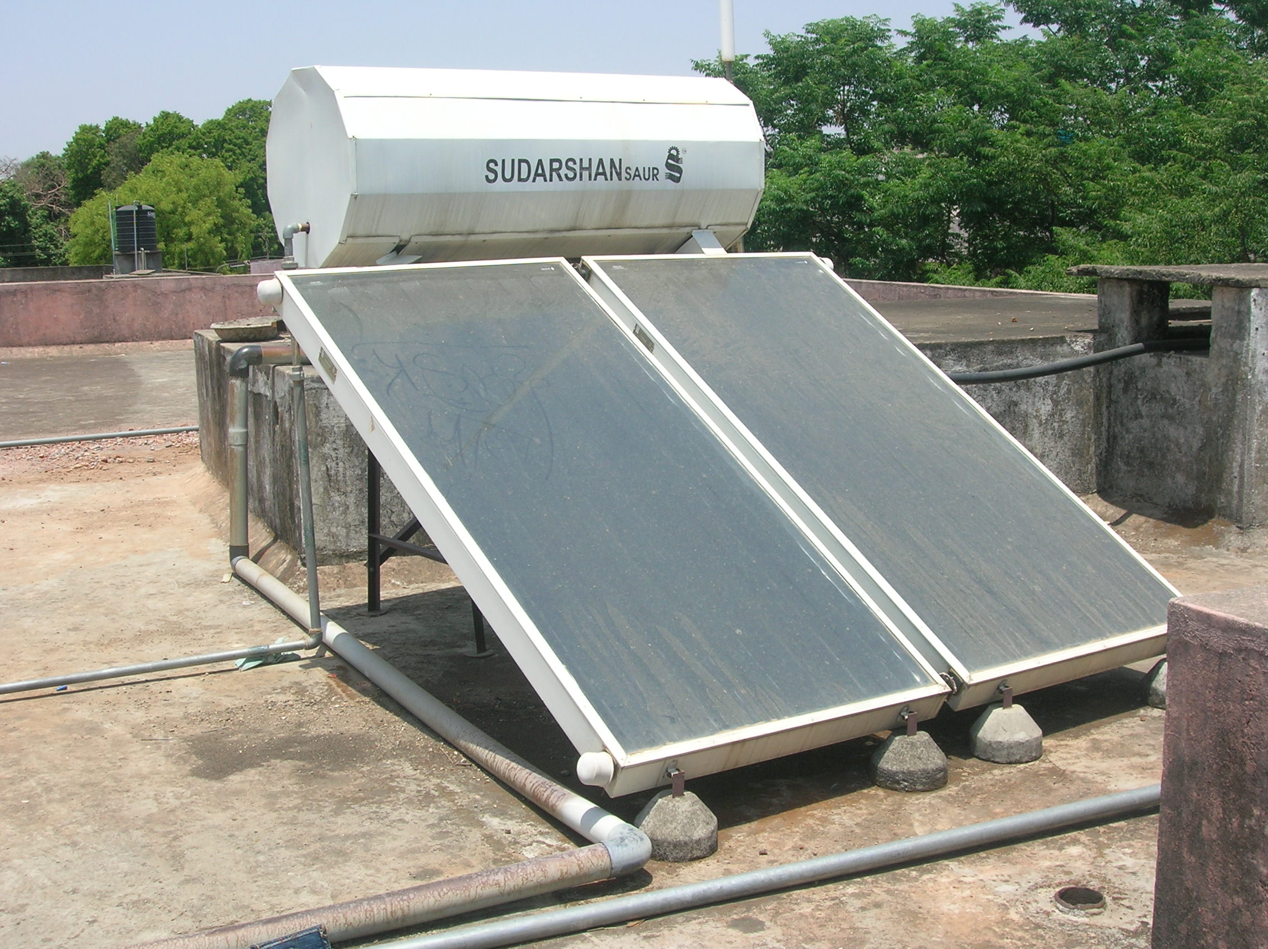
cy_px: 474
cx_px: 634
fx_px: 1537
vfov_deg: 34.3
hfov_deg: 44.8
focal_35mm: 42
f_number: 5.2
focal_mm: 7
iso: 50
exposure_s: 1/300
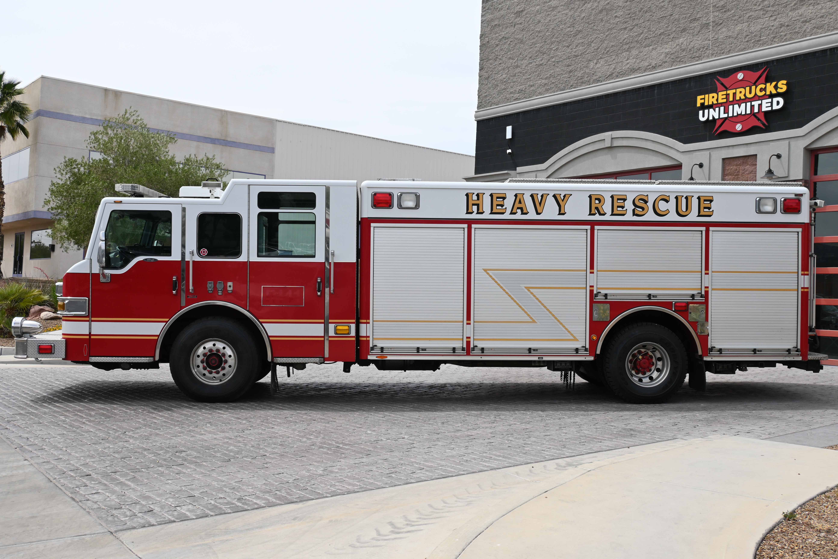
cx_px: 419
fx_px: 873
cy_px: 280
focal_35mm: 38
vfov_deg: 35.5
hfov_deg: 51.3
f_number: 9
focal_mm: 25
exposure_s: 1/250
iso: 100
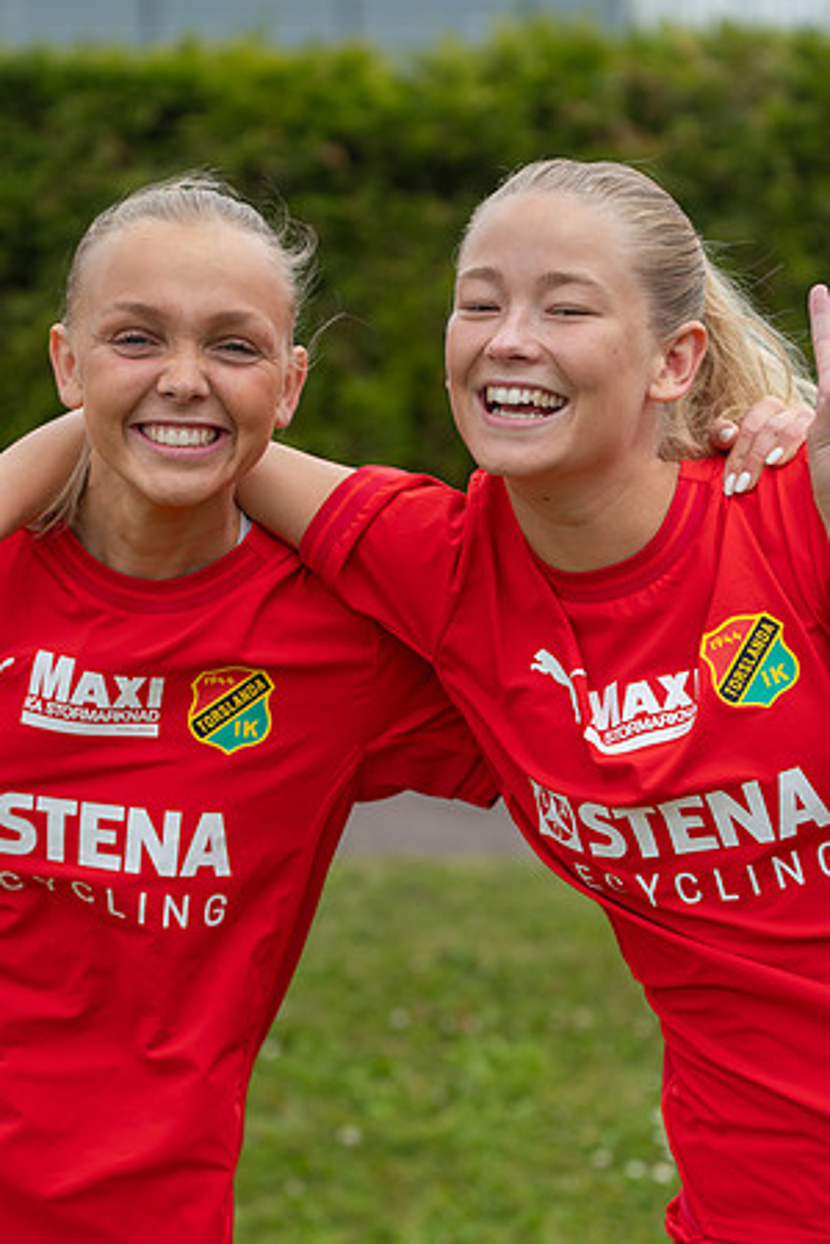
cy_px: 622
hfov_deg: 13.0
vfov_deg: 19.5
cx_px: 415
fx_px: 3631
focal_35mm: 105
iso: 450
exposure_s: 1/1250
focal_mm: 70
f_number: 3.2
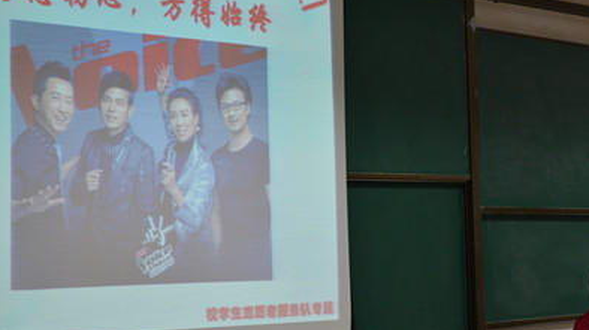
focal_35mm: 83
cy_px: 170
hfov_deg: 25.5
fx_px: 1295
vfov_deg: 14.5
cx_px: 374
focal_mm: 52
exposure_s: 1/100
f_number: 5
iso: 640
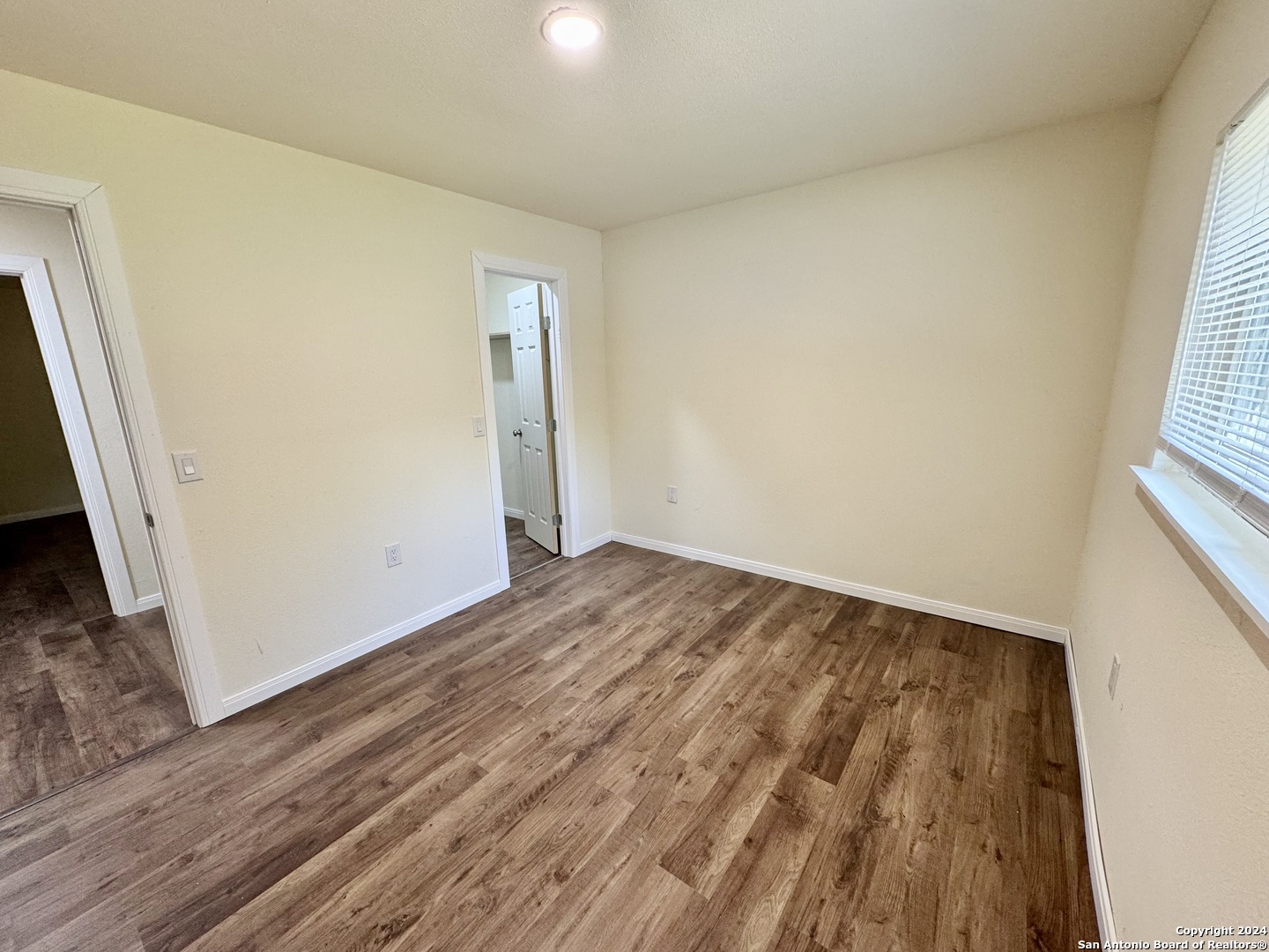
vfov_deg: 85.7
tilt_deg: -13.0
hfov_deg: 102.1
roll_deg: +1.5
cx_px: 634
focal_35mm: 14
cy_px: 476
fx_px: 513
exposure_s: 1/60
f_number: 2.2
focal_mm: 2.22
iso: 200
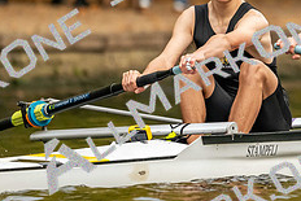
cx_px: 307
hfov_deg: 2.1
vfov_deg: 1.4
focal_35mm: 999
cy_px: -6
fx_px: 8358
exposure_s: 1/2500
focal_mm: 400
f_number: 4.5
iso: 2500
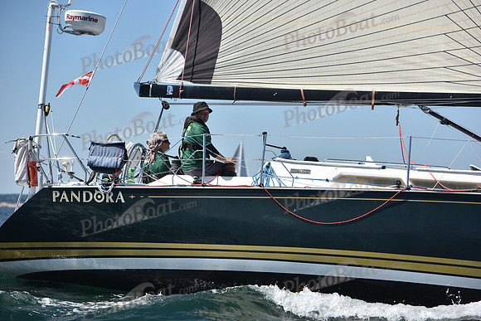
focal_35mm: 160
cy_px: 160
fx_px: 2138
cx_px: 240
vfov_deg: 8.6
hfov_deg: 12.8
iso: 250
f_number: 5.6
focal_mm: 160
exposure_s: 1/2000
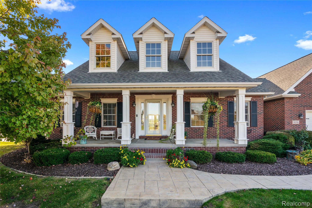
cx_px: 156
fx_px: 260
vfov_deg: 43.6
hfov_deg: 61.9
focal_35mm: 30
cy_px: 104
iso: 320
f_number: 9
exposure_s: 1/250
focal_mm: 30
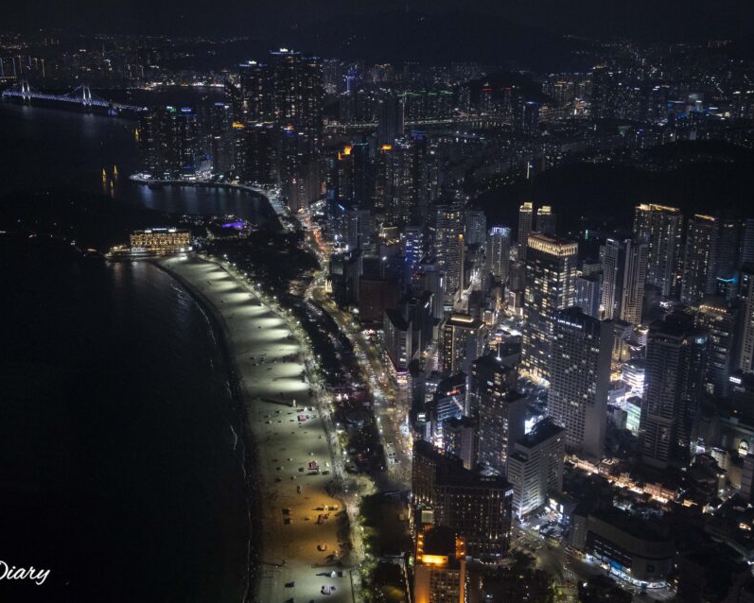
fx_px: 915
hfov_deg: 44.8
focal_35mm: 41
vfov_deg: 36.5
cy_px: 289
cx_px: 373
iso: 12800
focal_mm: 34
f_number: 4.5
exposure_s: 1/50
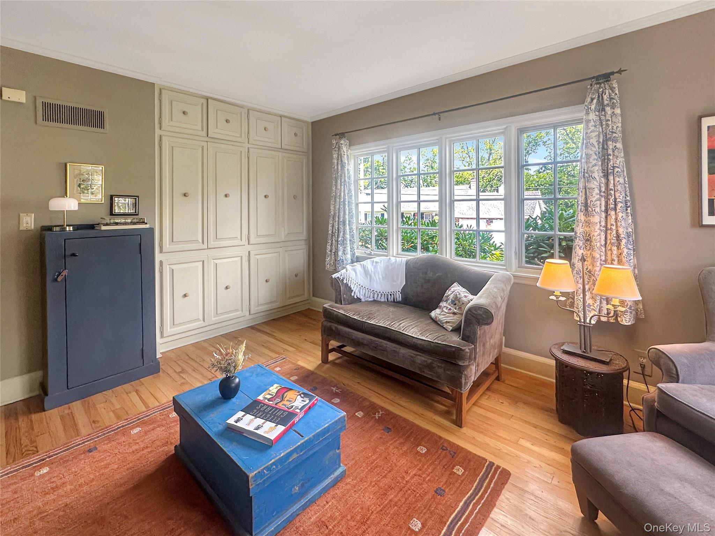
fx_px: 289
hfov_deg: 102.1
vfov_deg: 85.7
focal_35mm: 14
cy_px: 268
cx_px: 358
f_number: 2.2
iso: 100
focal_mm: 2.22
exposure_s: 1/120
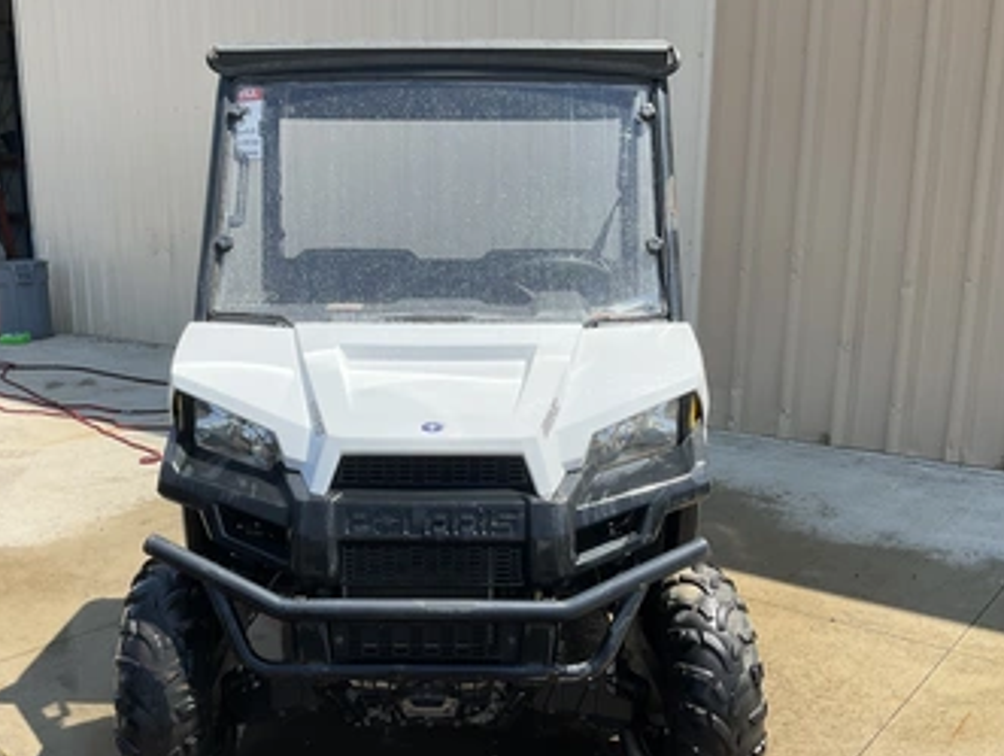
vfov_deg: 40.6
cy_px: 440
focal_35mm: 35
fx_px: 1016
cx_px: 461
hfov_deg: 52.5
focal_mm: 3
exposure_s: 1/1221
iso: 25
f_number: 1.8
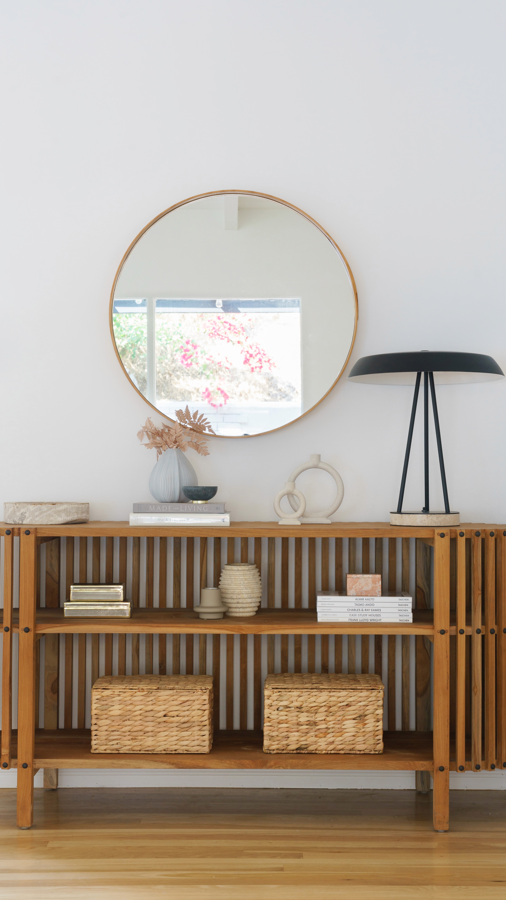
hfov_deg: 20.7
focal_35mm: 58
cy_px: 450
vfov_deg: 36.0
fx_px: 1384
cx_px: 234
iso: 250
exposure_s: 1/8
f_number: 9
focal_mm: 55
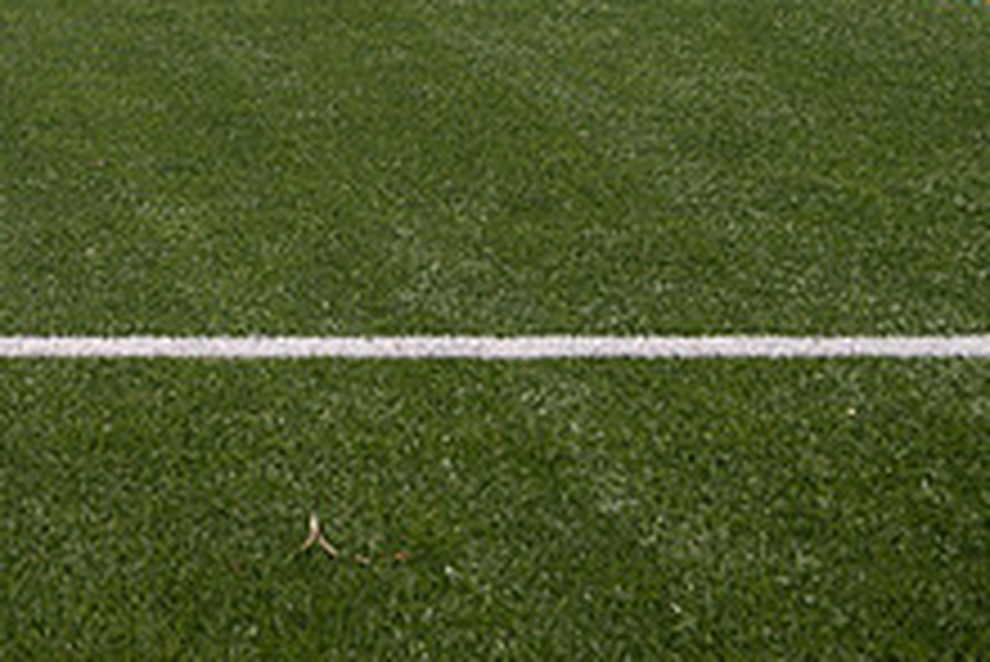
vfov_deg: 16.5
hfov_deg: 23.9
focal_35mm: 79
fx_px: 2174
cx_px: -117
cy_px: -151
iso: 100
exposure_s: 1/800
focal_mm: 30
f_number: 5.6
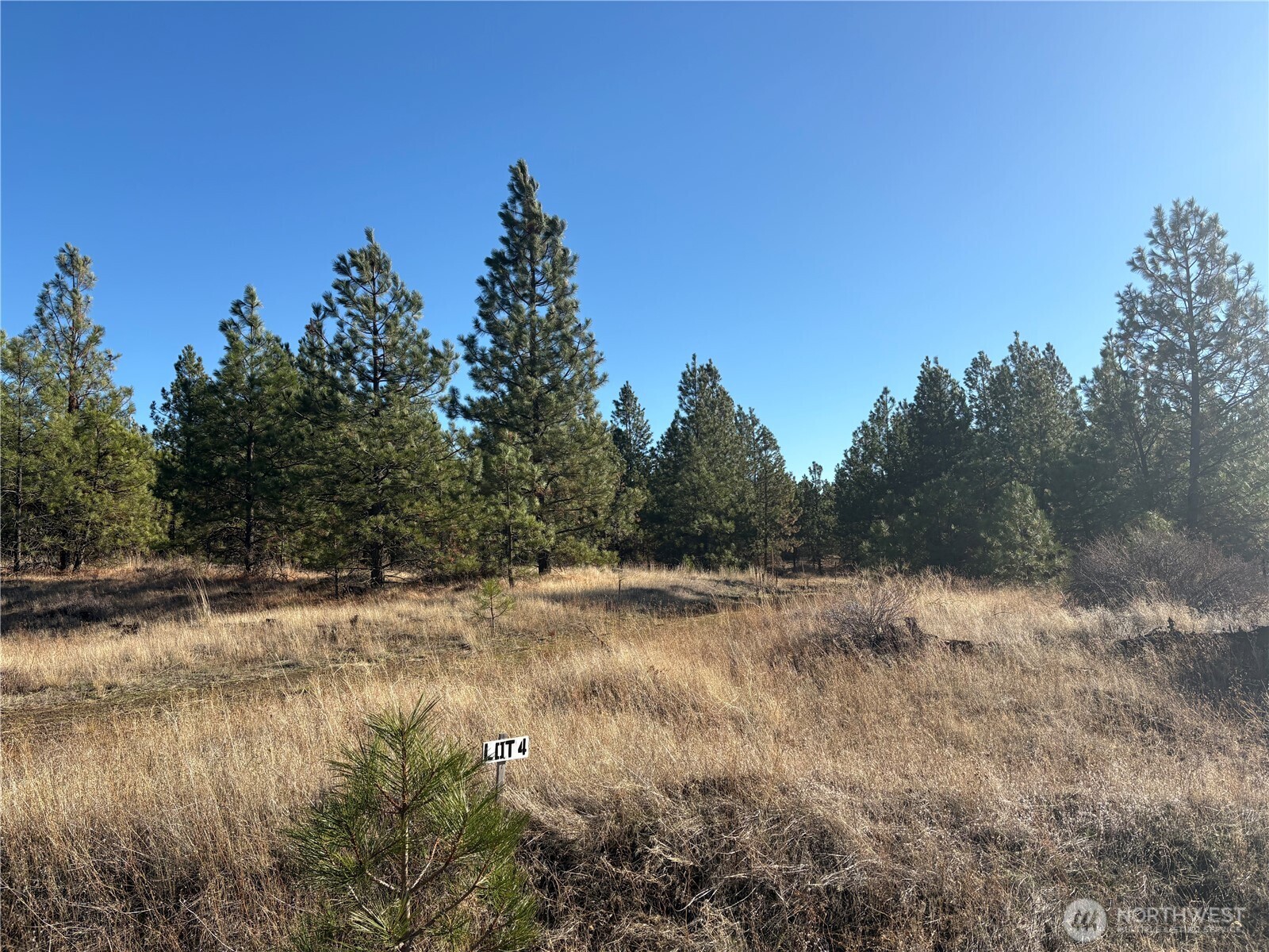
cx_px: 634
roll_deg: +1.3
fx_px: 953
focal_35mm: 26
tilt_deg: +4.6
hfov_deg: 67.3
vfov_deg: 53.1
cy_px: 476
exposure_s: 1/2639
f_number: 1.6
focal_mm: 5.96
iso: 50
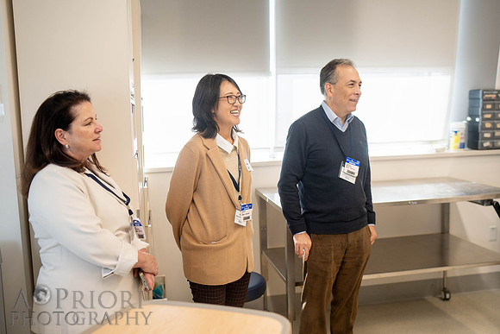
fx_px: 486
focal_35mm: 35
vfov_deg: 37.9
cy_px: 167
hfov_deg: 54.4
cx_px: 250
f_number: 2.2
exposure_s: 1/400
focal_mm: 35
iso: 200
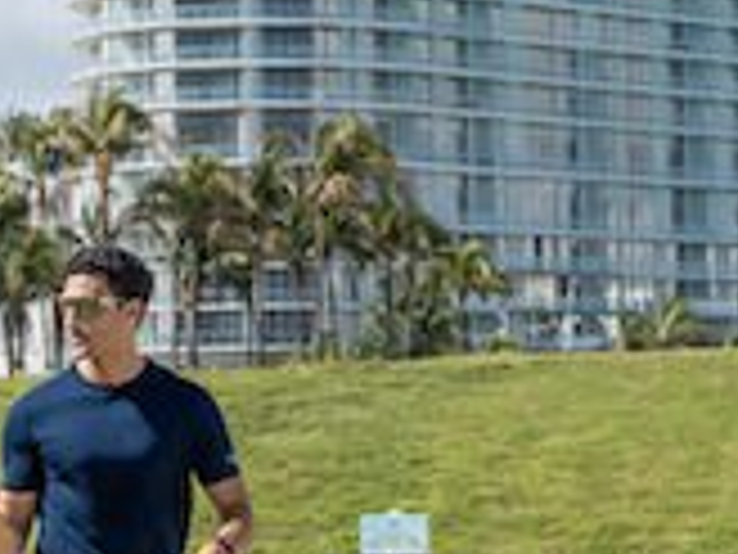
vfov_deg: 8.3
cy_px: 272
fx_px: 3795
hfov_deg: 11.1
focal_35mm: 178
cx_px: 540
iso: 400
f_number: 3.2
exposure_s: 1/4000
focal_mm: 38
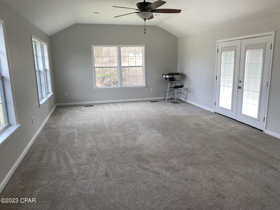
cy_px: 105
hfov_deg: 67.3
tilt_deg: -10.8
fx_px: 210
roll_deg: +0.8
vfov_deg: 53.1
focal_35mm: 26
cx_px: 140
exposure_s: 1/120
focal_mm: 4.25
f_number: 1.8
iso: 40
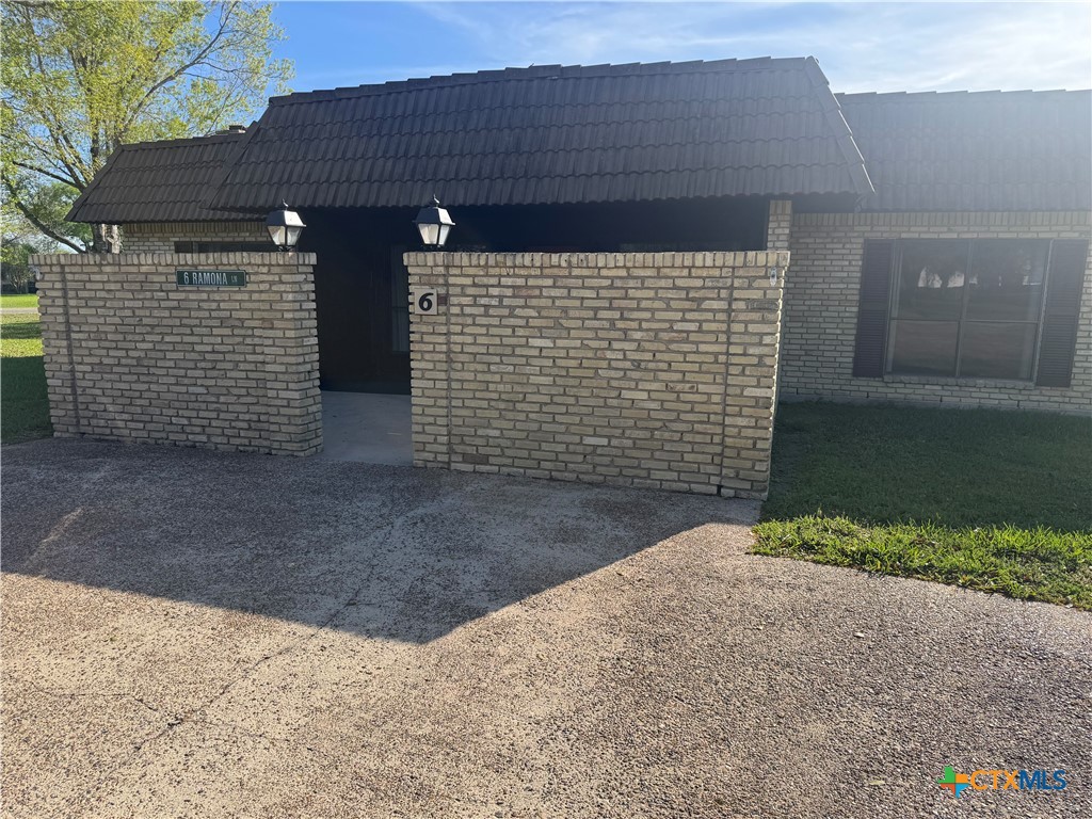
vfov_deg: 56.8
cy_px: 410
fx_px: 757
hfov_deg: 71.6
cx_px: 546
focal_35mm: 24
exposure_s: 1/2604
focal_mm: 6.76
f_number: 1.78
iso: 80
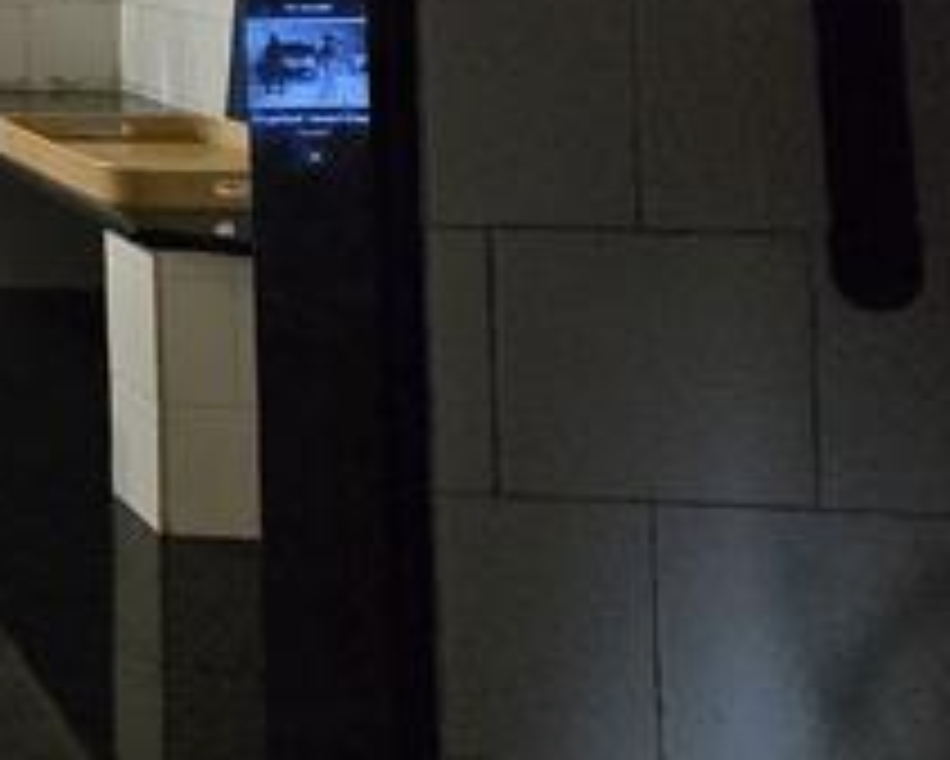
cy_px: -121
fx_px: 1350
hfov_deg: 21.5
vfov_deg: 28.0
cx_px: -815
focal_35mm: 48
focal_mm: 2.2
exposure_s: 1/50
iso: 1250
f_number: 2.2
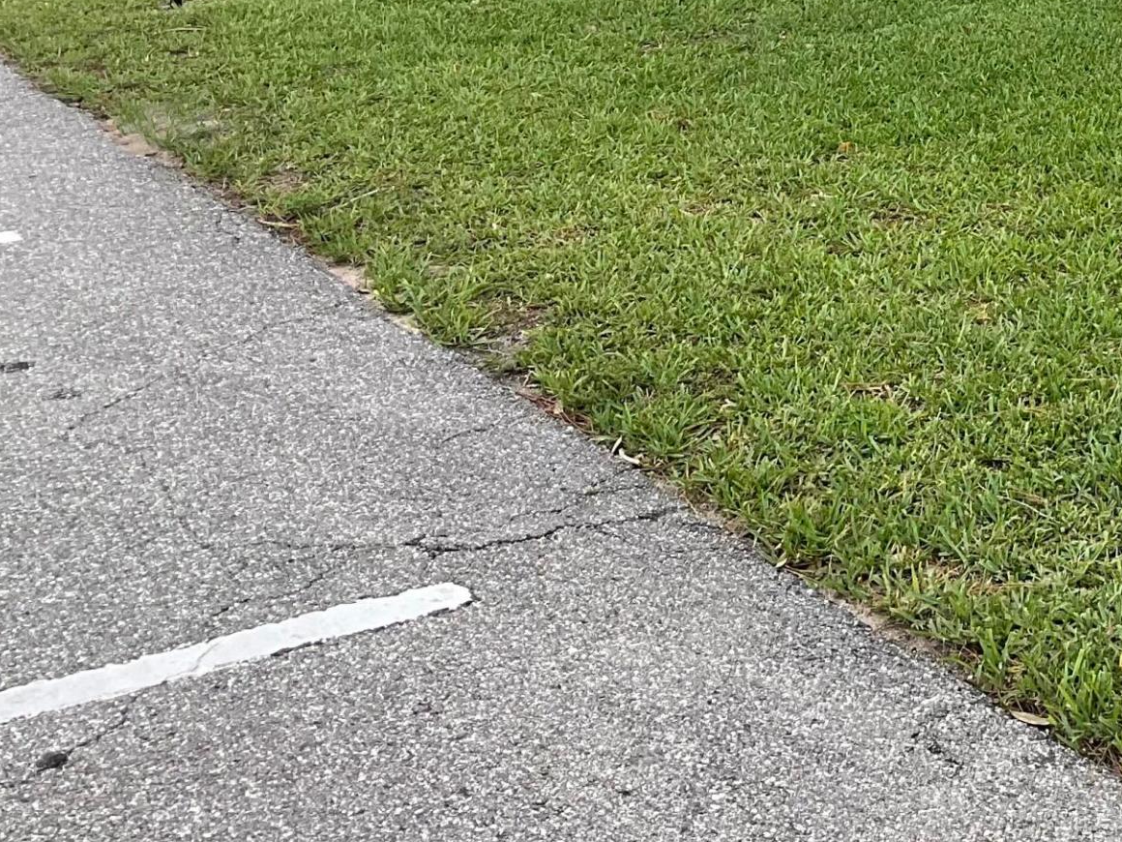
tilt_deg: -6.2
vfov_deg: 19.4
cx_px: 1219
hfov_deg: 25.2
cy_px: -140
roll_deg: -1.3
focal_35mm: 72
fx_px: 2334
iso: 16
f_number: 1.8
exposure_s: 1/514
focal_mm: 3
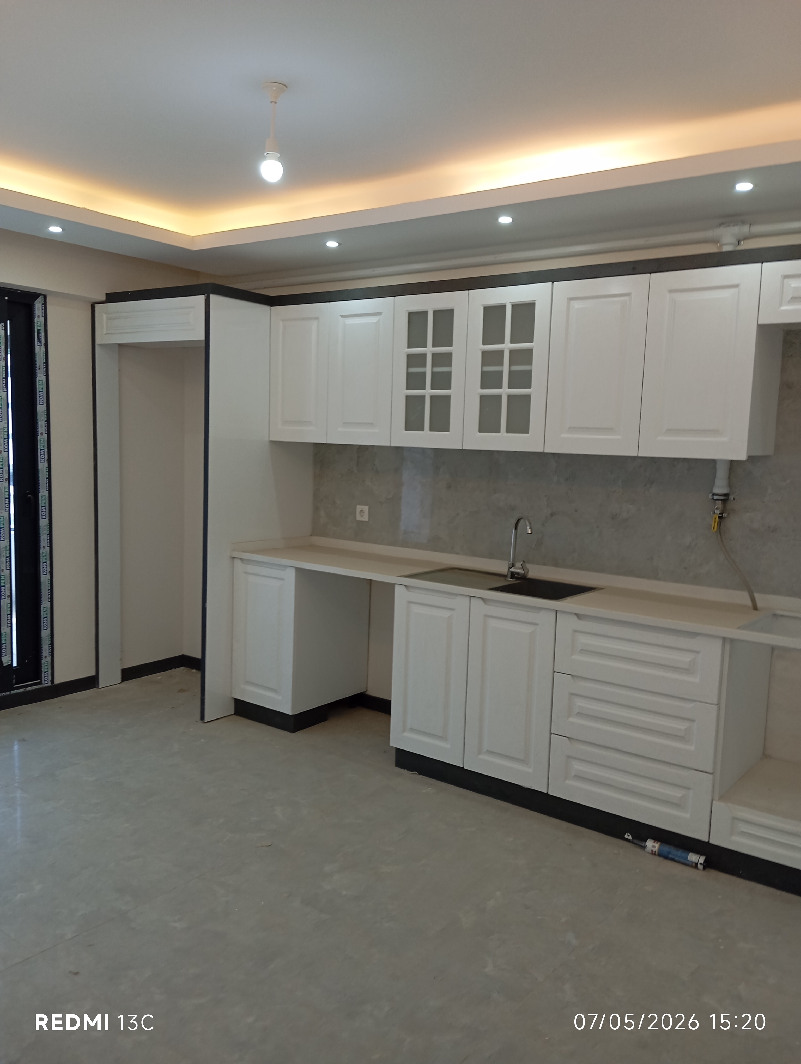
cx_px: 400
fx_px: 862
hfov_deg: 49.9
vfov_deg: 63.4
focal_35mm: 28
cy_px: 532
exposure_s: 1/50
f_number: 1.8
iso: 364
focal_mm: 4.22
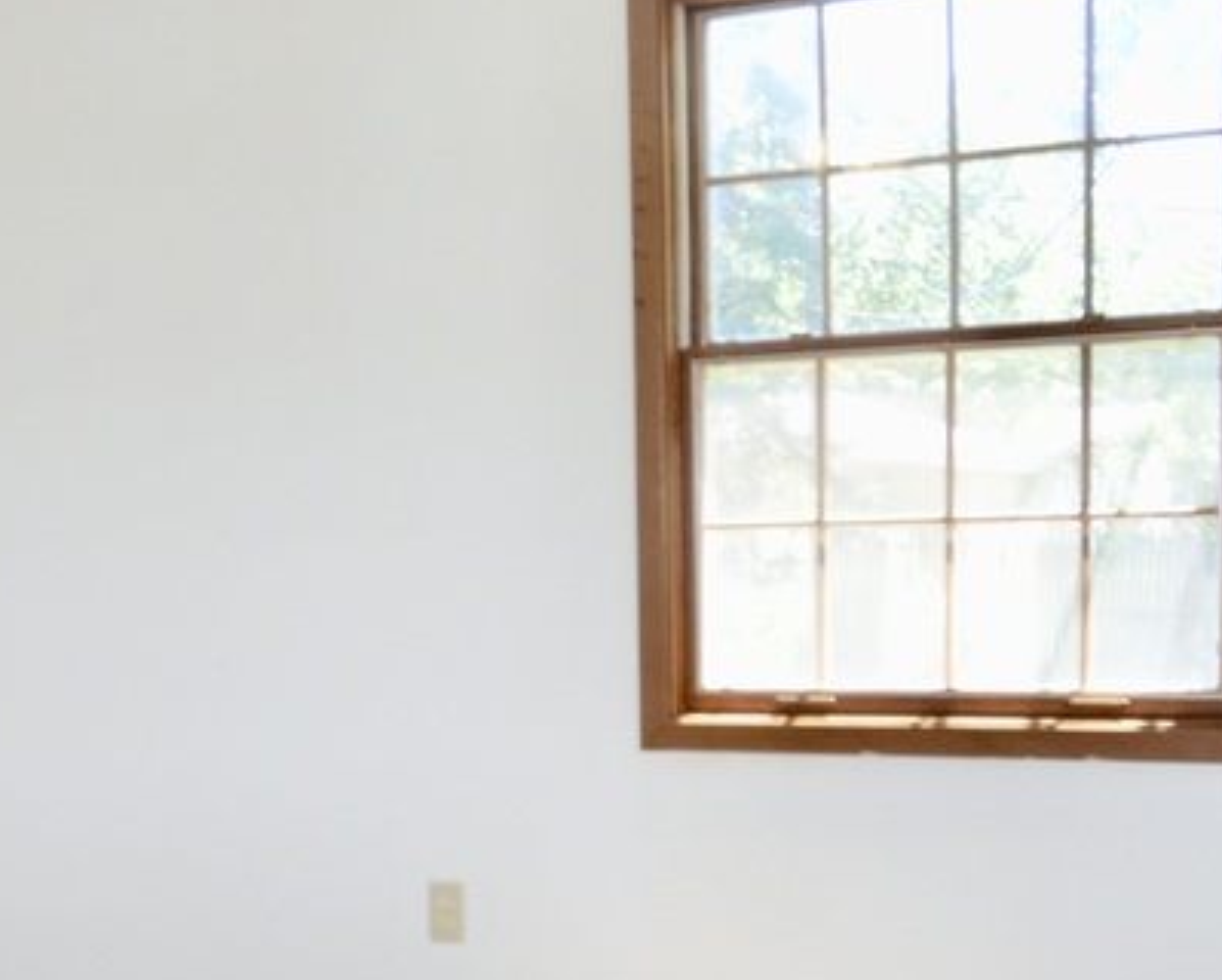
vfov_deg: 24.0
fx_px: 2277
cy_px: 738
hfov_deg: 29.4
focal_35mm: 63
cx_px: 248
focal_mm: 11
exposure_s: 1/100
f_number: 5
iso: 400
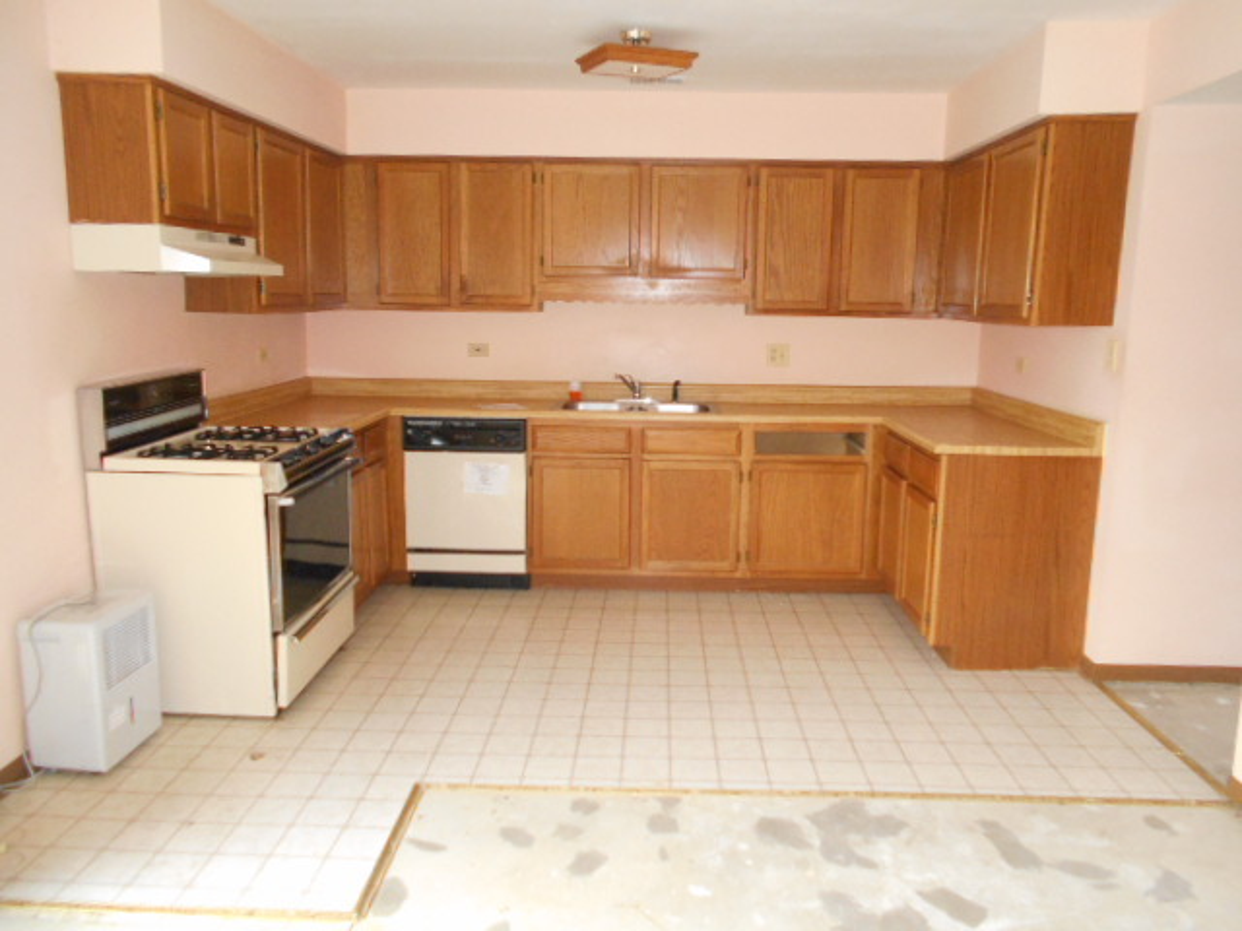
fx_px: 933
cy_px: 466
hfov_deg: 67.3
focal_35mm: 26
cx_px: 621
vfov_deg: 53.1
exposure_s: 1/25
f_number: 3.2
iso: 450
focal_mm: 4.6
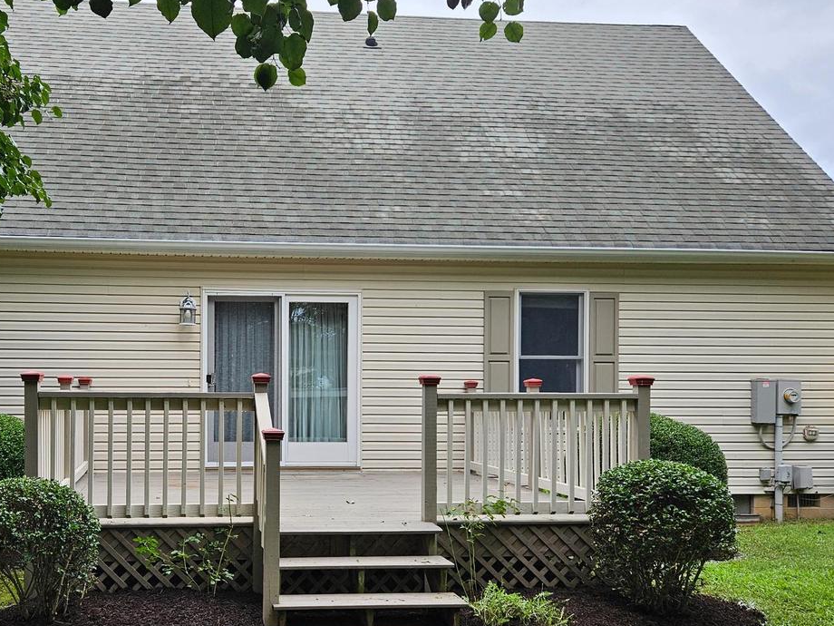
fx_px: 867
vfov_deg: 39.4
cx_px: 247
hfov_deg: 50.0
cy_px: 384
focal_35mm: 36
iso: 50
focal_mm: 5.4
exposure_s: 1/375
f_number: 1.8
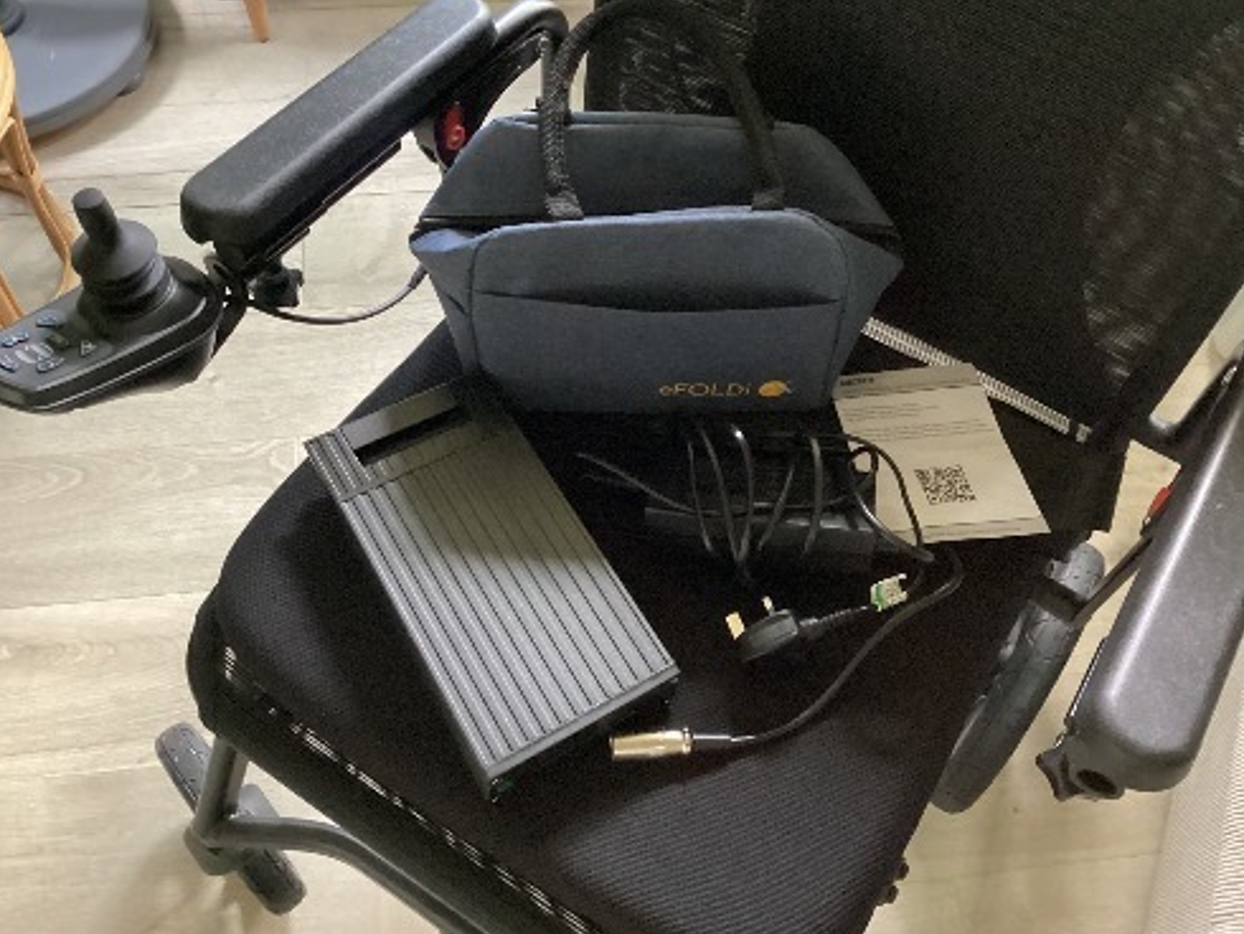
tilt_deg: -58.7
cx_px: 617
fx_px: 1151
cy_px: 457
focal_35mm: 32
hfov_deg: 56.8
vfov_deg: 44.2
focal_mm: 3.3
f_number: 2.4
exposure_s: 1/25
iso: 800
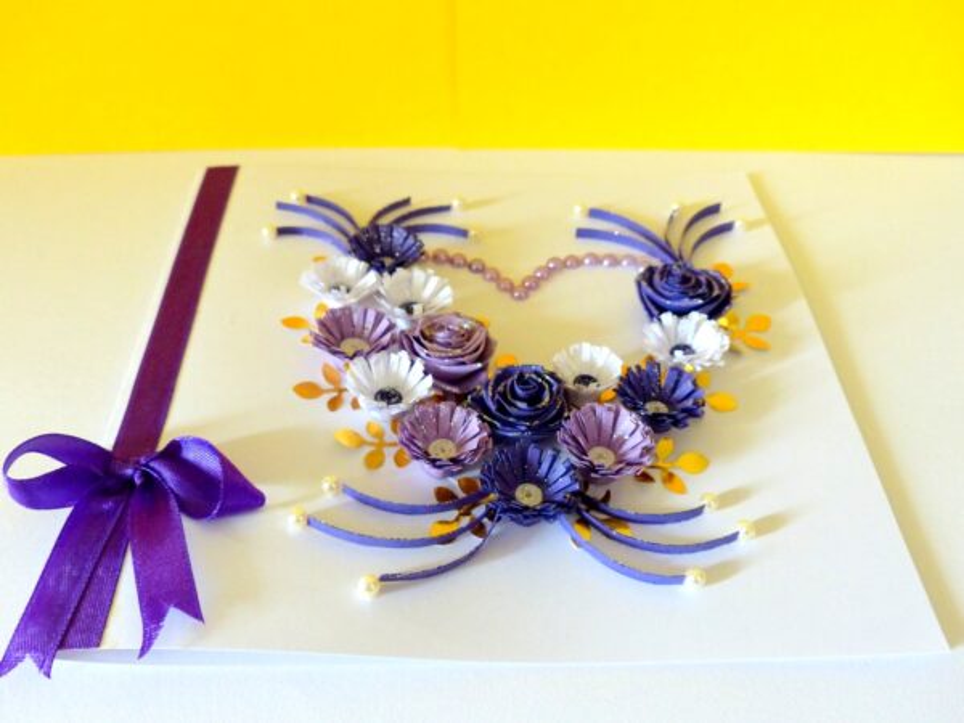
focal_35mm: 33
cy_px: 362
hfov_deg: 55.4
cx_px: 482
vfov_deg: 42.9
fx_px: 919
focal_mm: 5.9
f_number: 2.8
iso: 400
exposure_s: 1/40
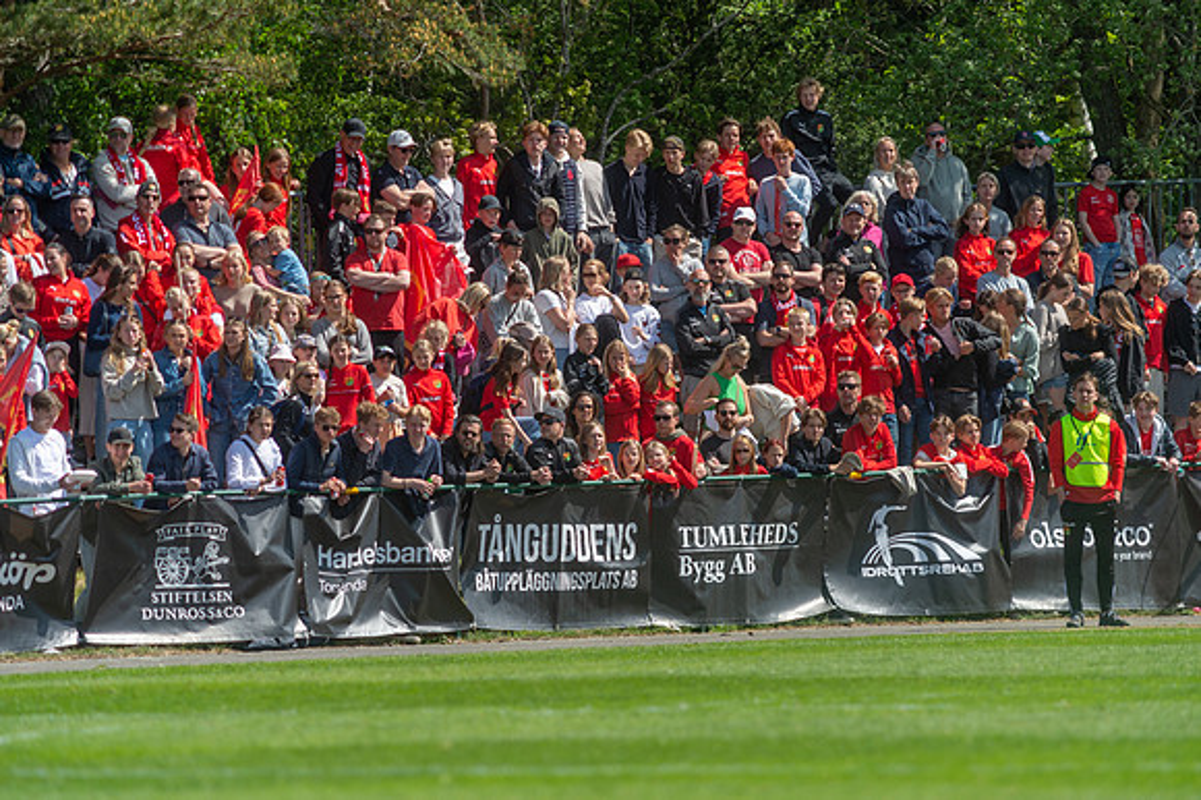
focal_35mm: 420
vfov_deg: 3.3
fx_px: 14003
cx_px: 600
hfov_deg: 4.9
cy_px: 400
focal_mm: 420
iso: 200
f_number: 4
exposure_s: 1/1250
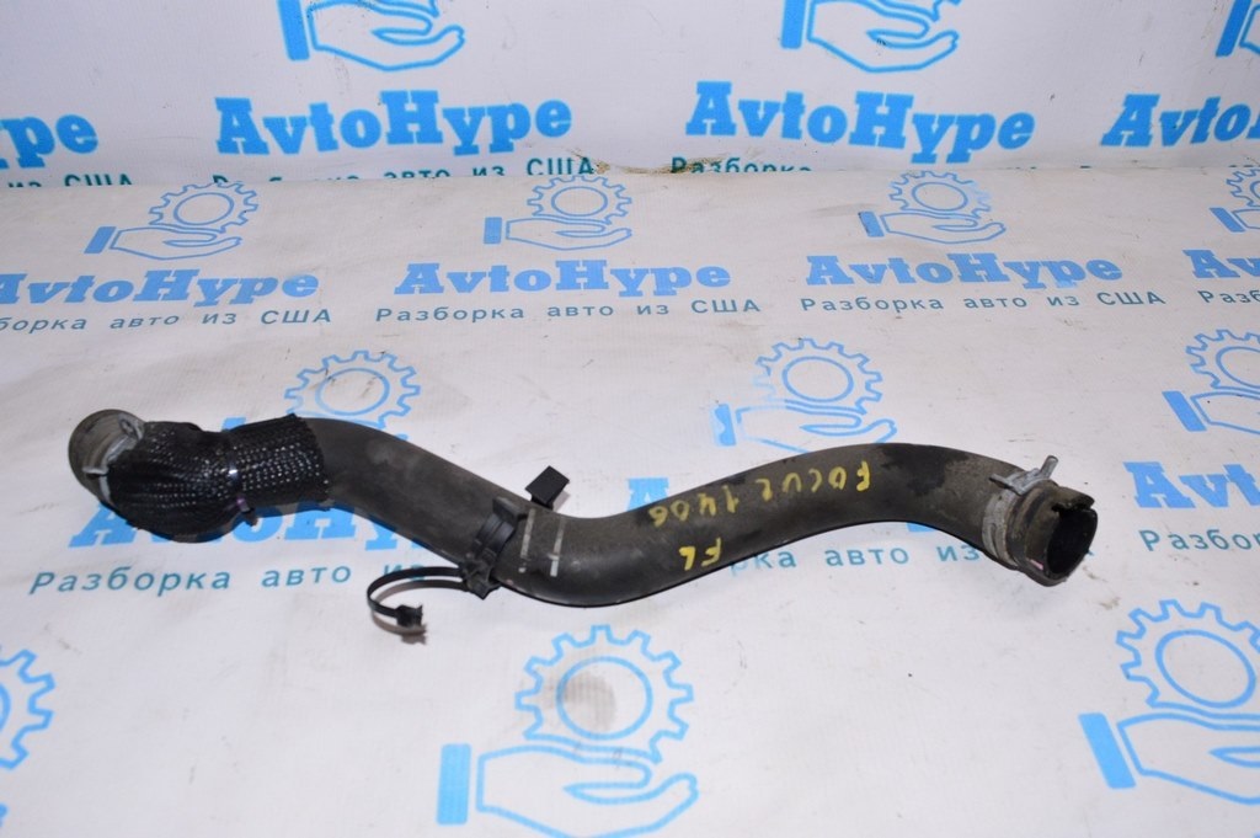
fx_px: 1049
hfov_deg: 62.0
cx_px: 630
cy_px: 419
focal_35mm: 30
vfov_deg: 43.5
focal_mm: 20
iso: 1600
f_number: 8
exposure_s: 1/200
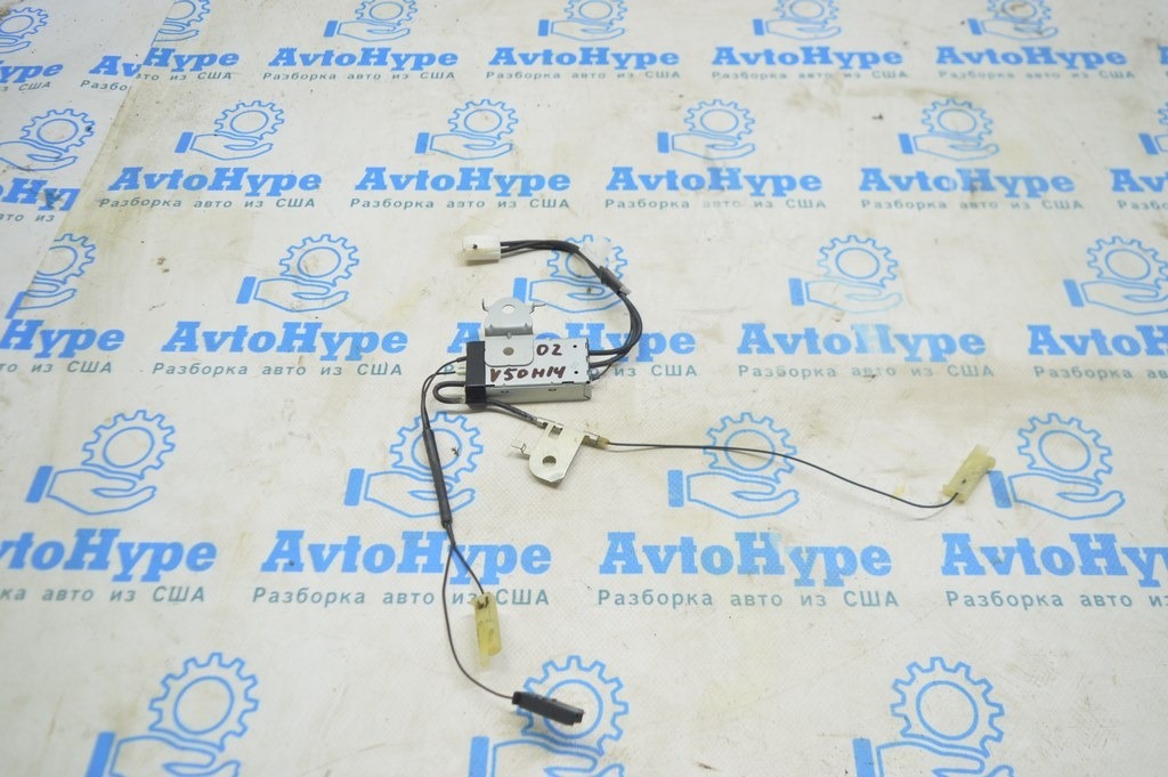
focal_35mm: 30
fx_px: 973
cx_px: 584
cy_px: 388
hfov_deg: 62.0
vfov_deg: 43.5
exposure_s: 1/40
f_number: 3.5
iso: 400
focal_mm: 20
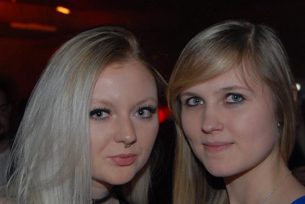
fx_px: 644
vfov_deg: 17.9
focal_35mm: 76
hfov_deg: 26.6
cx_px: 166
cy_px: 169
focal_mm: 29
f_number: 5.6
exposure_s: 1/6
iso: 400
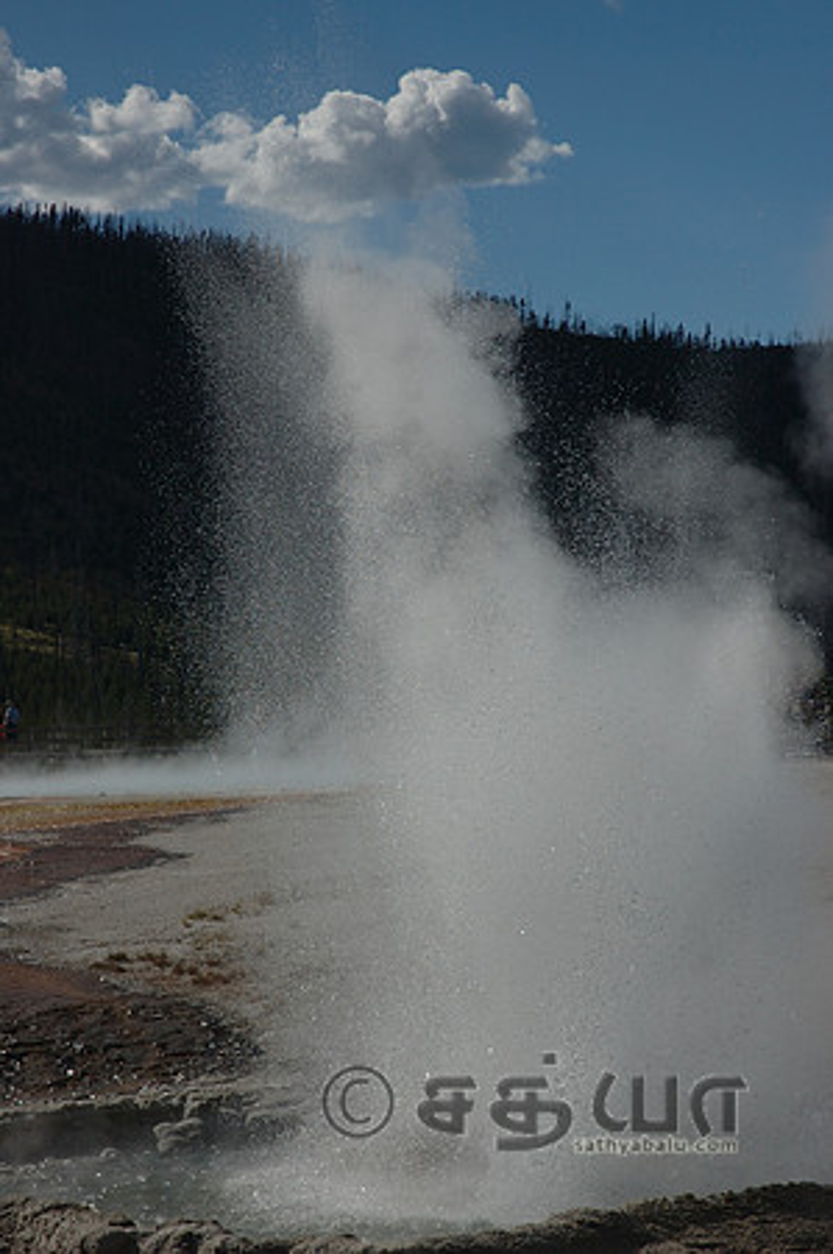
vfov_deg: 22.6
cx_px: 416
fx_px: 3131
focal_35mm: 90
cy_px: 627
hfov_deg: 15.2
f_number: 10
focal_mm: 60
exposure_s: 1/320
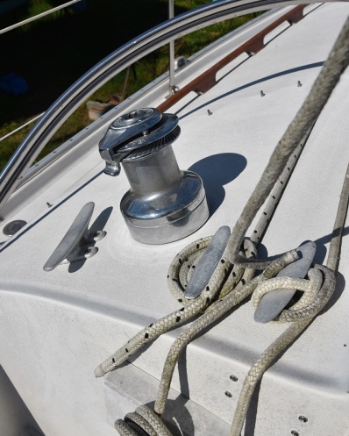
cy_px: 211
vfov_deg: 52.8
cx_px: 174
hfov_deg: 43.4
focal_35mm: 34
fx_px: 439
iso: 200
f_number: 11
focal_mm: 30
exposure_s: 1/500
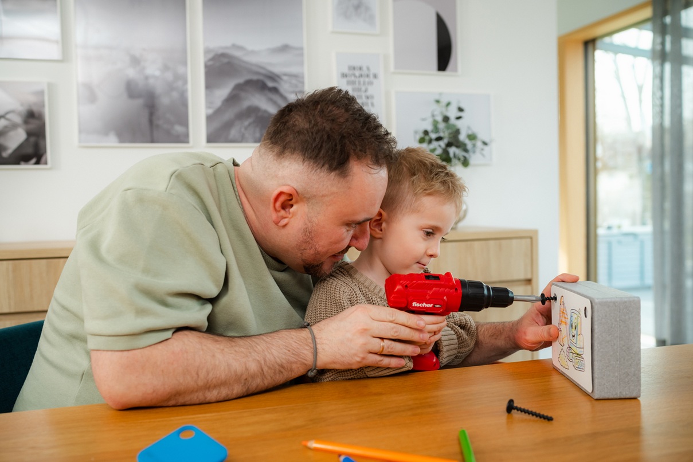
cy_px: 231
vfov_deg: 37.9
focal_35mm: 35
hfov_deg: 54.4
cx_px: 346
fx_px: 674
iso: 500
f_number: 3.2
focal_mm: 35
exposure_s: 1/200
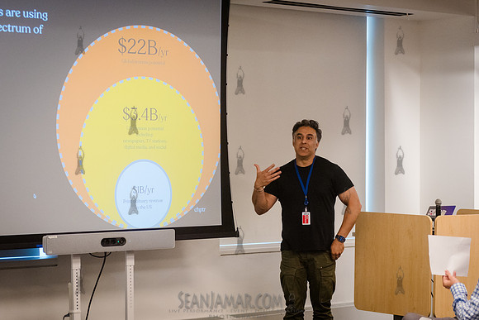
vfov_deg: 14.6
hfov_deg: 21.7
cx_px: 245
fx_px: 1248
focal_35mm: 94
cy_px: 178
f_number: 3.5
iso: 4000
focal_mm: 80
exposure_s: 1/250
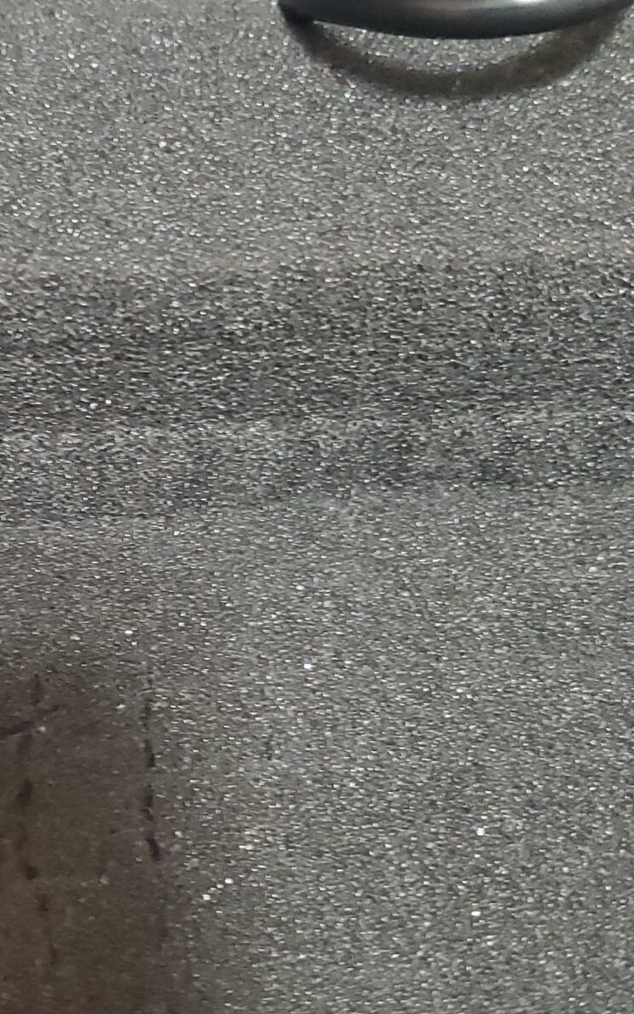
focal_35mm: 59
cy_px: 527
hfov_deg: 21.5
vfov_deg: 34.5
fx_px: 1632
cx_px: 55
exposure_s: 1/15
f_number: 1.5
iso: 425
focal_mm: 4.3
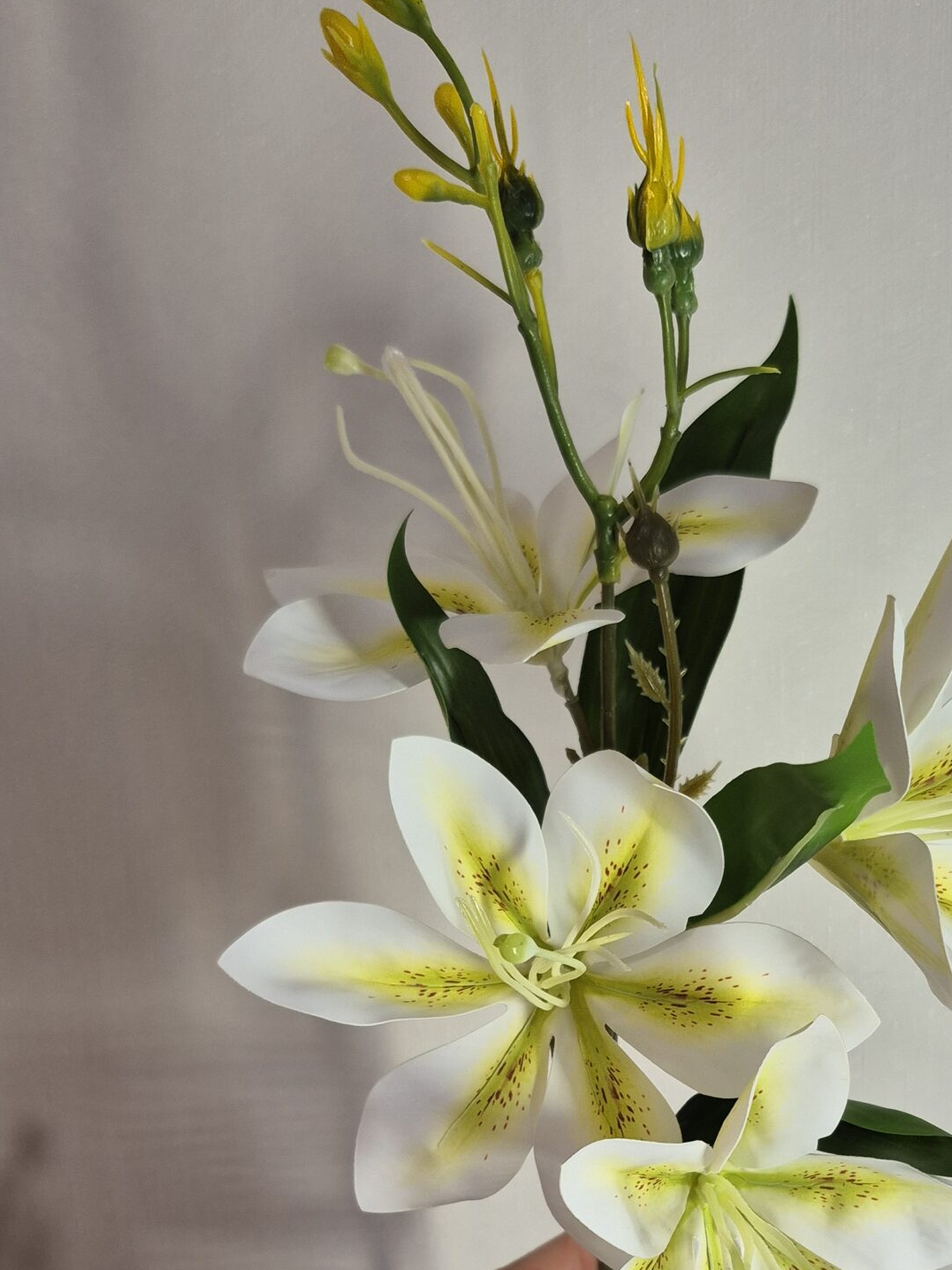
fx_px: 1503
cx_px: 635
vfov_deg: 43.5
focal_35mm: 41
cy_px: 1027
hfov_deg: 34.8
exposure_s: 1/180
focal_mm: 5.4
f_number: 1.8
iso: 64
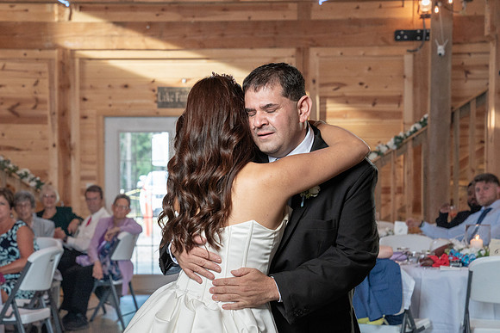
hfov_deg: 22.9
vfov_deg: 15.4
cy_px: 208
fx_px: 1230
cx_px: 186
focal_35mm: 89
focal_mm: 70
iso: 2000
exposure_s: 1/200
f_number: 5.6
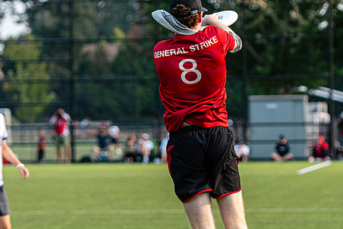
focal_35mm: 365
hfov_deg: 5.6
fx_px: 3480
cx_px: 246
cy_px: 132
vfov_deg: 3.8
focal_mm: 122
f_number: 3.2
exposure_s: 1/1250
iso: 200
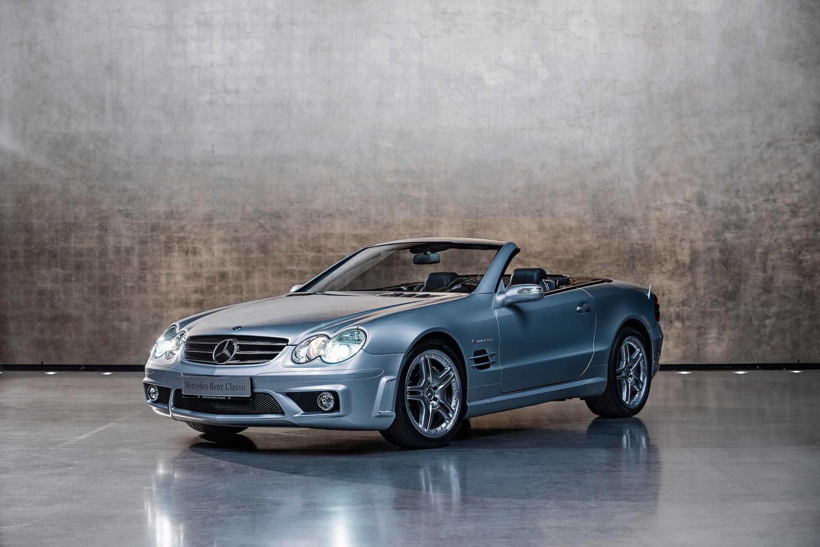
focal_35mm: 70
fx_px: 1594
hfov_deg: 28.8
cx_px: 410
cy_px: 274
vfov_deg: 19.5
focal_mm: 70
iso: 50
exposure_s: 1/4
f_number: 4
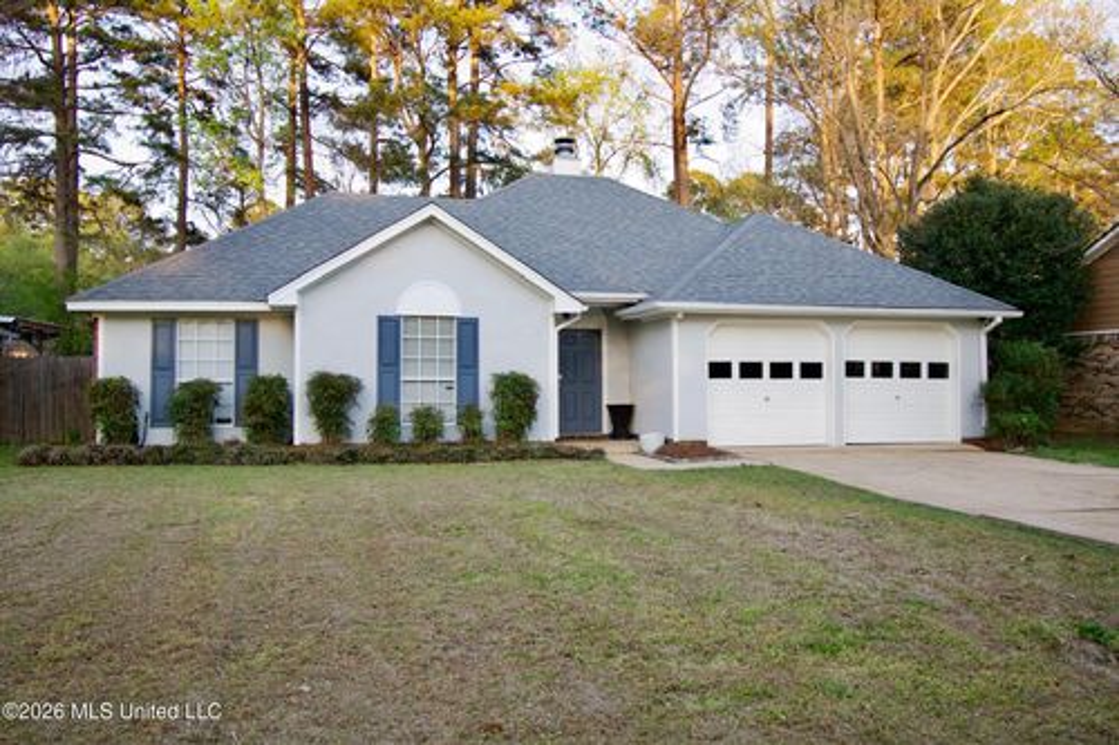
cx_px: 560
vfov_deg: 43.6
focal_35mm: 30
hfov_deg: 61.9
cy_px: 372
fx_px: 932
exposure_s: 1/160
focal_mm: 20
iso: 1250
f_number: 6.3
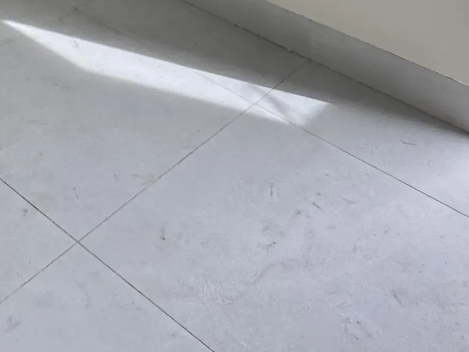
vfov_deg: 16.0
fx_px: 854
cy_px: -413
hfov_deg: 29.5
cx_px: 54
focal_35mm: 63
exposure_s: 1/99
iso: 64
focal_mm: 2.22
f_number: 2.2
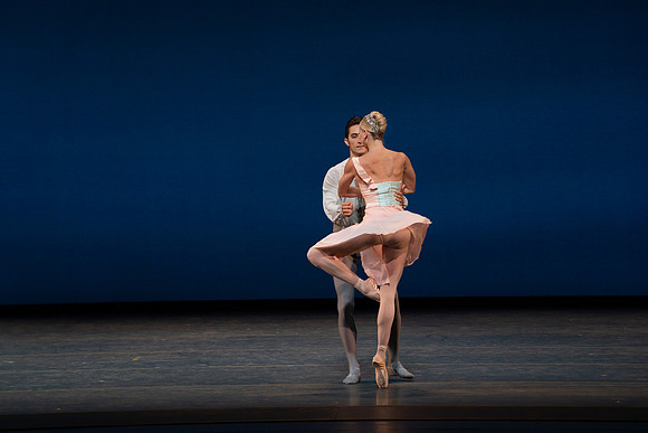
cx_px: 324
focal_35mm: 192
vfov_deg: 7.2
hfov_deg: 10.7
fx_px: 3457
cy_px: 216
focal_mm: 192
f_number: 8
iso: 3200
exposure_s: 1/500
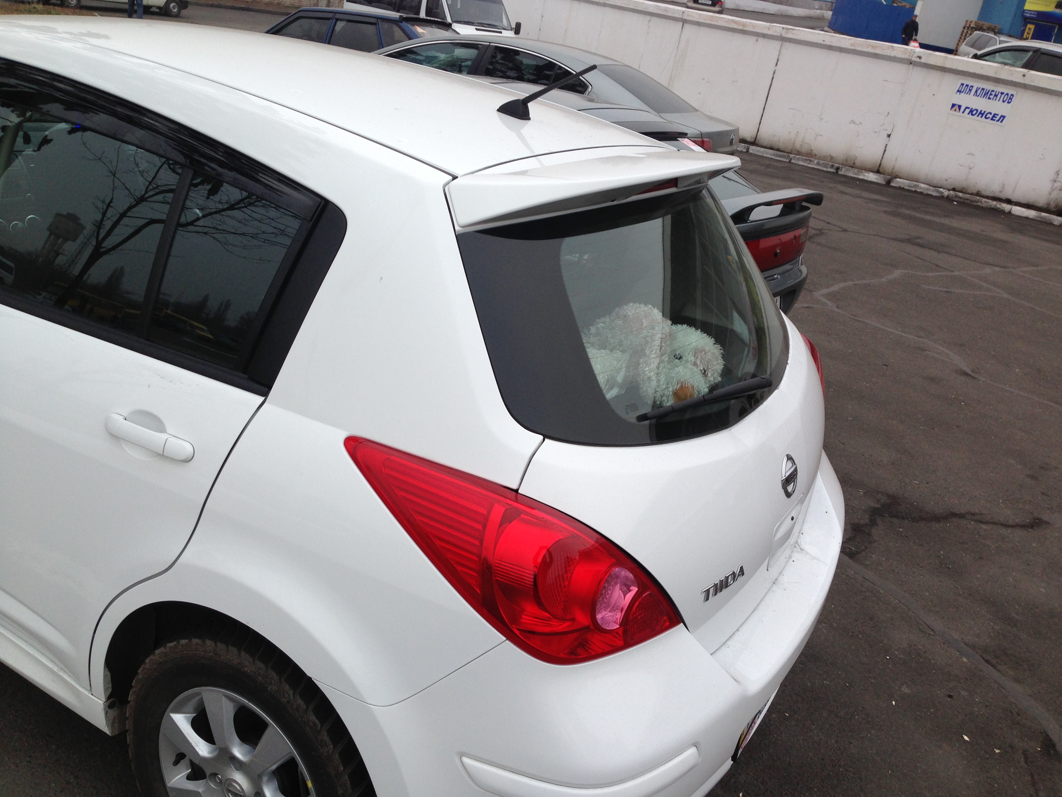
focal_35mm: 33
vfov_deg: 42.9
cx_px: 531
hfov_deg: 55.4
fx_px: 1012
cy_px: 398
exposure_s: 1/210
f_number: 2.4
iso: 50
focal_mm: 4.13
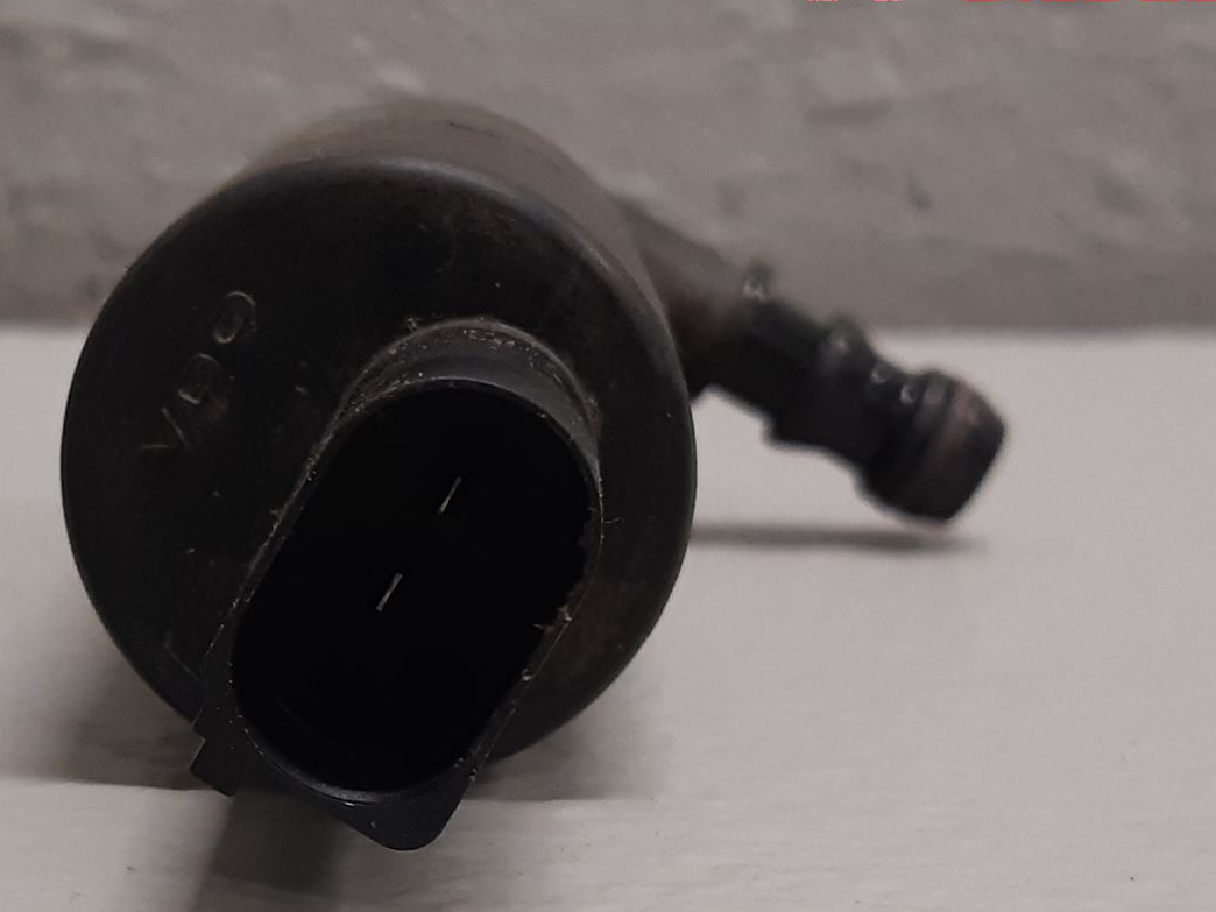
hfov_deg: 36.7
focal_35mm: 51
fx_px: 1792
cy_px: 698
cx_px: 328
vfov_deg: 28.1
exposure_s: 1/50
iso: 125
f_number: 1.7
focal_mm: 3.93
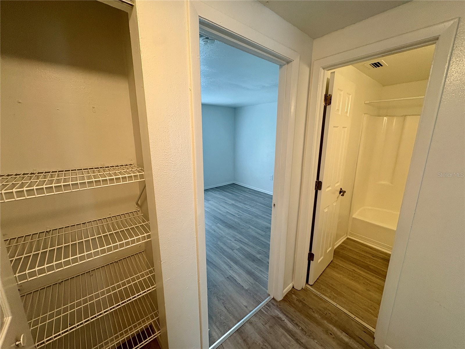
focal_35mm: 14
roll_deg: +0.5
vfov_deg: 85.7
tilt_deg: -12.7
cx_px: 232
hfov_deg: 102.1
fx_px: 188
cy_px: 174
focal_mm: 2.22
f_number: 2.2
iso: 200
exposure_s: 1/120
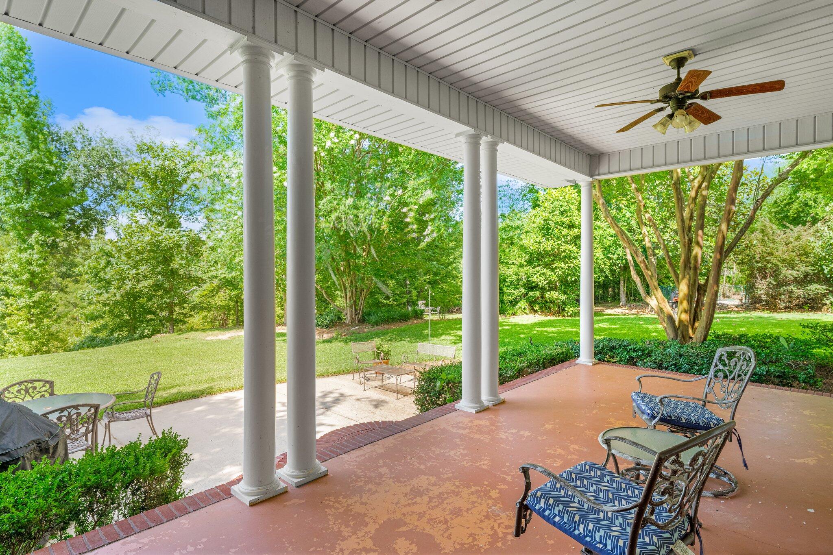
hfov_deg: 86.9
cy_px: 278
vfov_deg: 64.5
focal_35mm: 19
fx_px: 440
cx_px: 416
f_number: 9
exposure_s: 1/25
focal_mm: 19
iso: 500
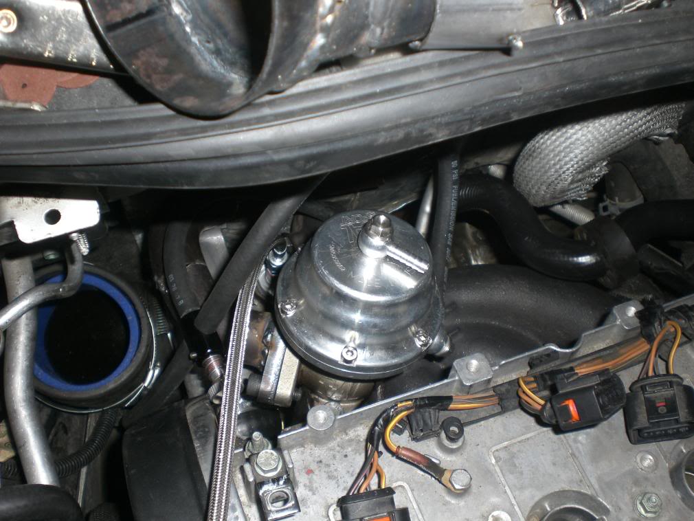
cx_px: 347
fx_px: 762
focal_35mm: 38
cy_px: 260
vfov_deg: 37.7
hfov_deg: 49.0
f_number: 3.1
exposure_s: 1/60
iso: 50
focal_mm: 6.3
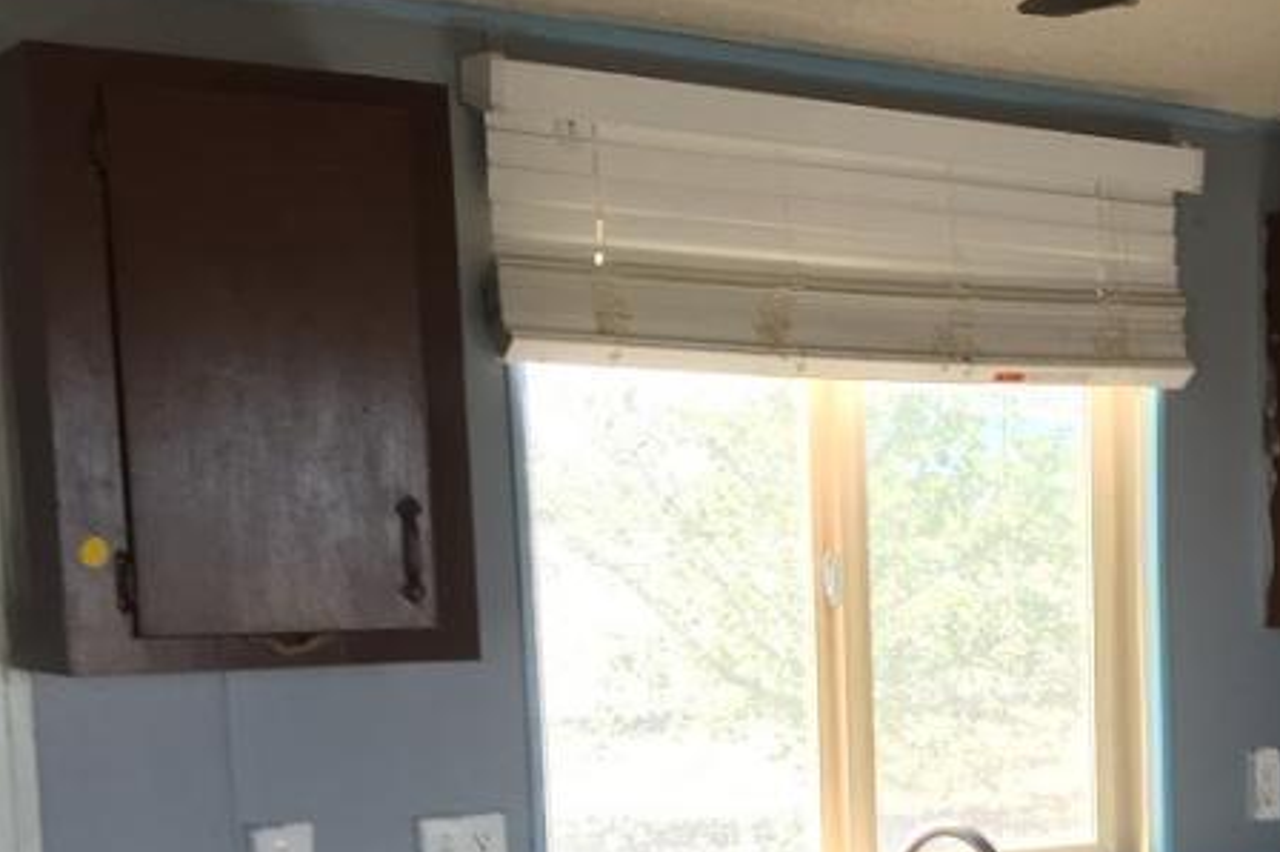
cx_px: 1460
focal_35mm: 69
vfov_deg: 19.2
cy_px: 838
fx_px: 2451
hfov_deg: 26.6
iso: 32
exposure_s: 1/60
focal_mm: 4.15
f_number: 2.2
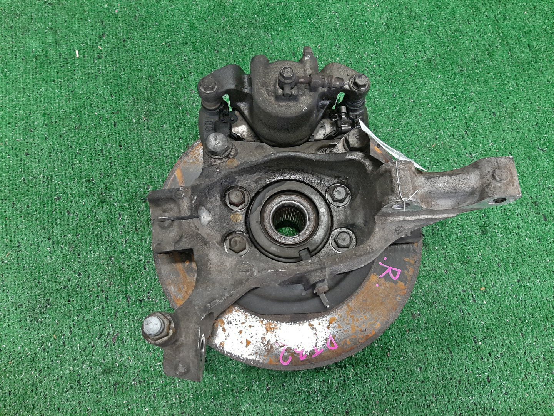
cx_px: 277
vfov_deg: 53.1
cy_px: 208
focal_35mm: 26
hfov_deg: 67.3
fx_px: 416
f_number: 1.7
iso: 211
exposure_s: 1/50
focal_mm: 3.93
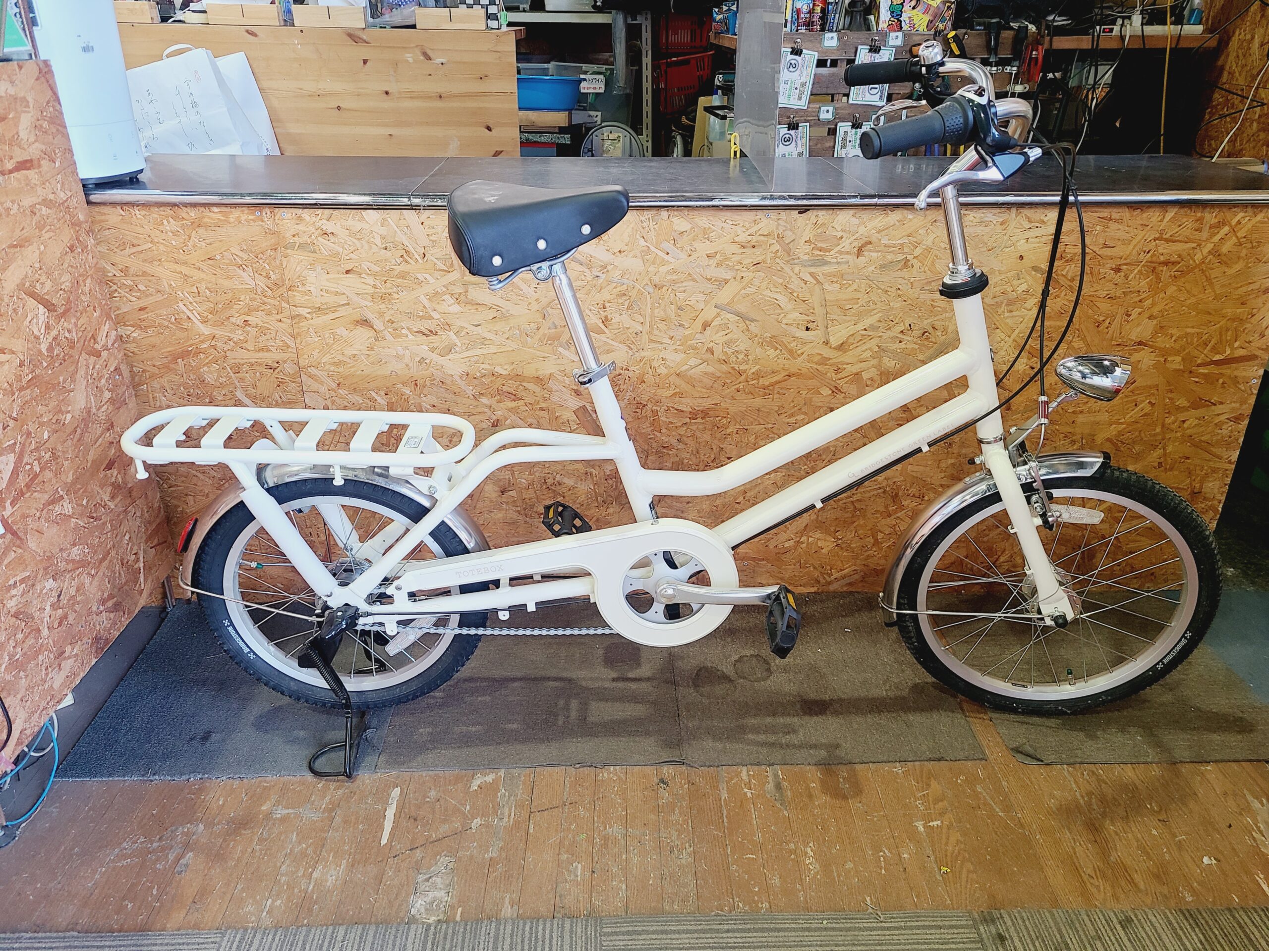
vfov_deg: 53.1
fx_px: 953
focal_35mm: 26
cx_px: 634
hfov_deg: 67.3
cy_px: 476
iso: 125
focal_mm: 5.4
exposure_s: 1/50
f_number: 1.8
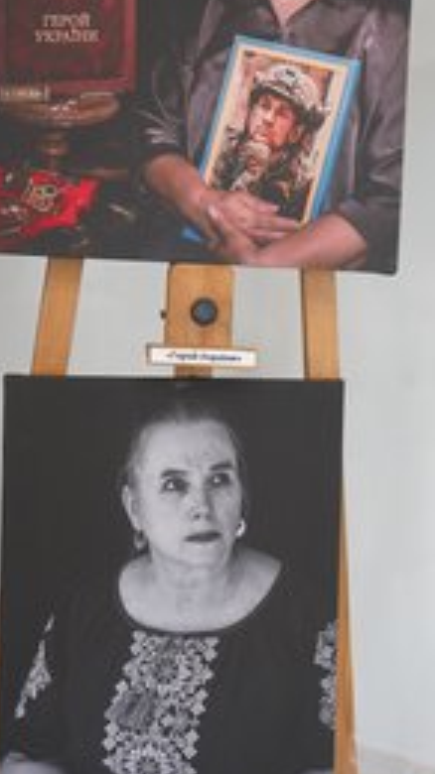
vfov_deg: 31.9
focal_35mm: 66
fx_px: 1355
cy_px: 357
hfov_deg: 18.2
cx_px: 240
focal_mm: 41
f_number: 5.6
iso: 2000
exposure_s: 1/100
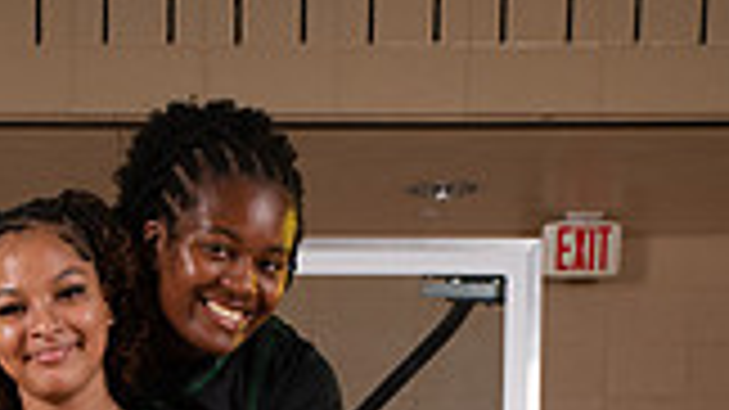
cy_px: 964
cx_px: 122
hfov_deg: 20.1
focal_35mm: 105
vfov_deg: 10.1
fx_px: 2029
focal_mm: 36
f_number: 7.1
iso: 320
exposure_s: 1/320
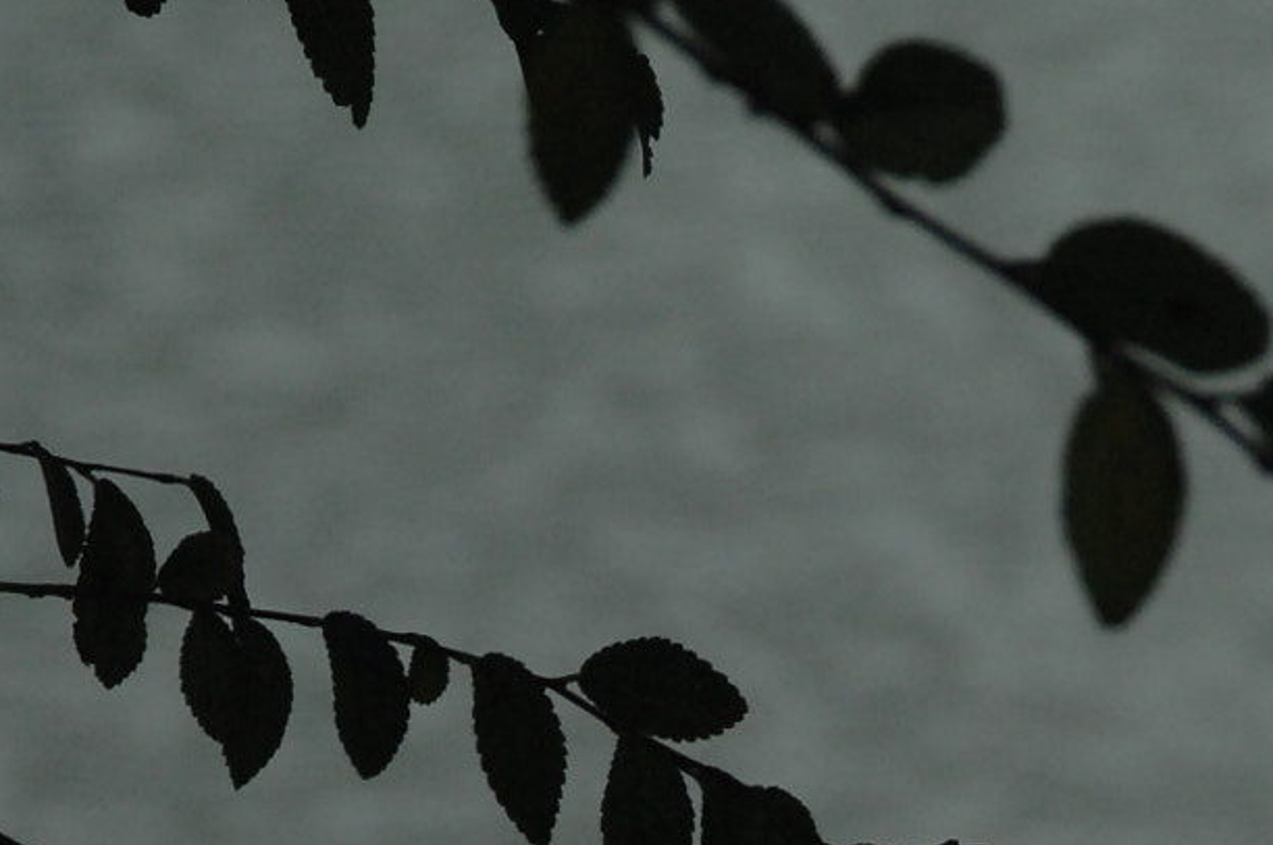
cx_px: 911
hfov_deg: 3.2
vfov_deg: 2.1
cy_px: 1201
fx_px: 23054
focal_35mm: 653
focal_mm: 130
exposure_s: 1/500
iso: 640
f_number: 11
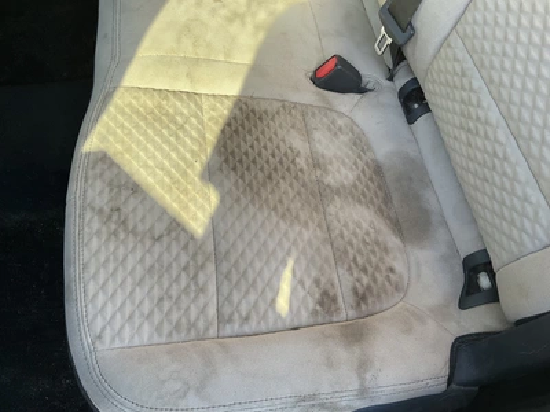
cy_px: 206
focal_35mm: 29
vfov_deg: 48.2
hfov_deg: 61.7
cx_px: 275
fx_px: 461
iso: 32
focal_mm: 3
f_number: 1.8
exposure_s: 1/122
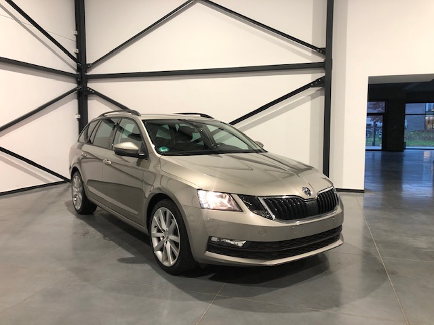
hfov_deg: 63.4
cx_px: 217
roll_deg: -0.1
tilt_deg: -5.5
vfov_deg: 49.7
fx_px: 351
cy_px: 162
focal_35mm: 28
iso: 40
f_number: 1.8
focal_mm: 3.99
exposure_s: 1/20
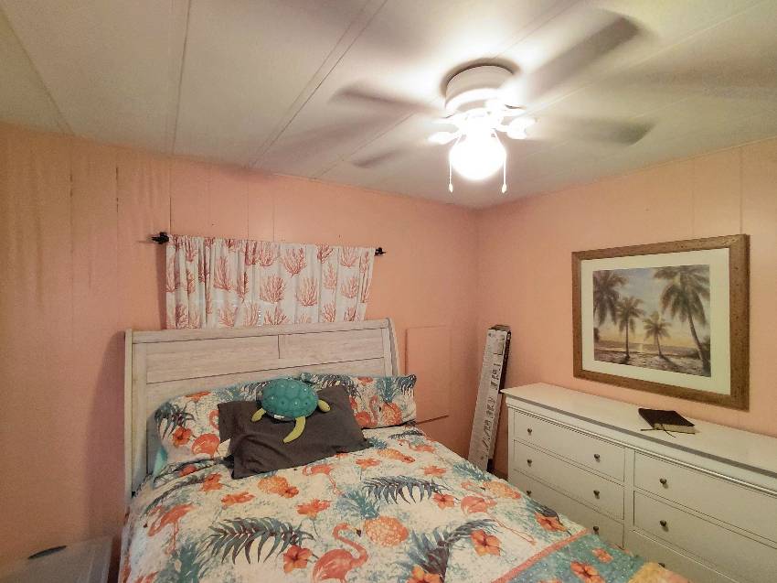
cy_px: 292
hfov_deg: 94.5
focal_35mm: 16
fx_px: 359
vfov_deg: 78.1
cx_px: 388
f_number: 2.2
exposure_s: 1/30
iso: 250
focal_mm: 1.64
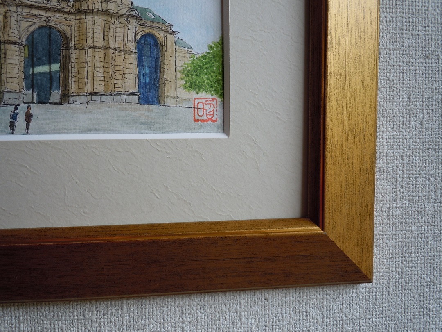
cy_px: 166
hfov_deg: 63.4
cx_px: 221
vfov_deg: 49.7
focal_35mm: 28
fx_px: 358
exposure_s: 1/80
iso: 100
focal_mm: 5
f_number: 3.7
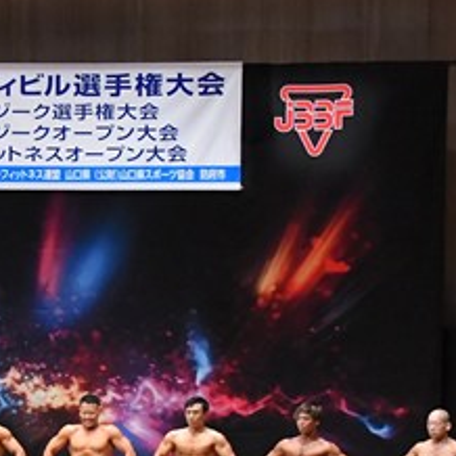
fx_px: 2698
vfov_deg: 9.6
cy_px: 395
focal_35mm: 181
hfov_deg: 9.5
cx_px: -81
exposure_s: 1/400
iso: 6400
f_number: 5.6
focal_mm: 40
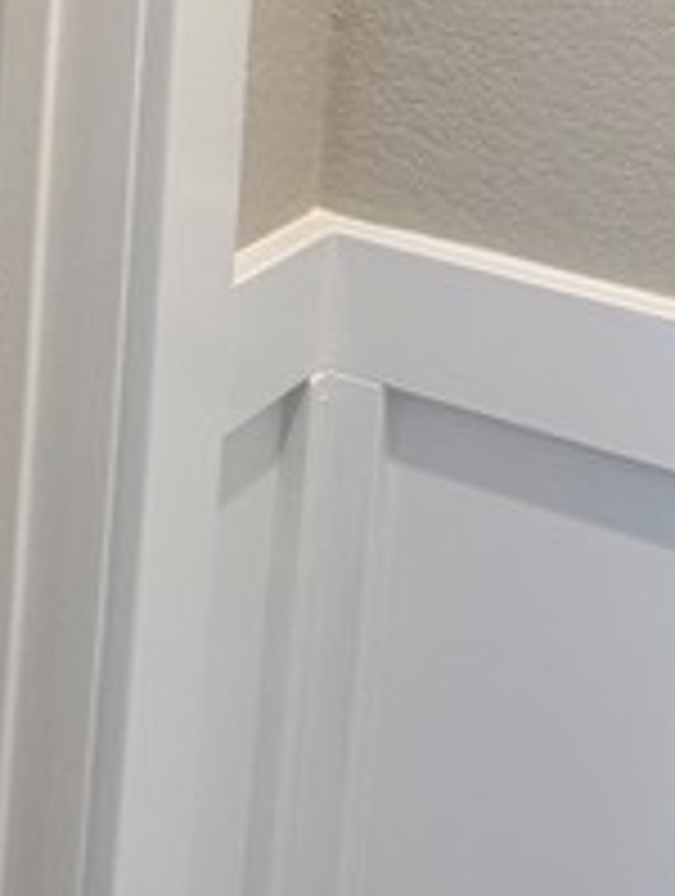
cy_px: -279
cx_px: -202
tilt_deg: -3.8
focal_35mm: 77
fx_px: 1996
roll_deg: -2.7
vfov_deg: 22.5
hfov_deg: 17.9
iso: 125
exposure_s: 1/60
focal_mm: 6.76
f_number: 1.78
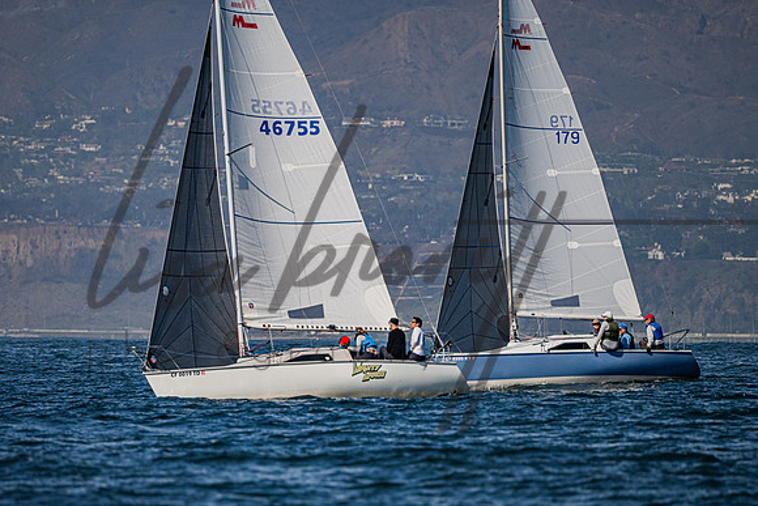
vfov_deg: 2.5
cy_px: 344
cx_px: 355
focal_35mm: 544
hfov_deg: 3.8
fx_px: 11447
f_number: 5.6
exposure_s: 1/4000
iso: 320
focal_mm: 400
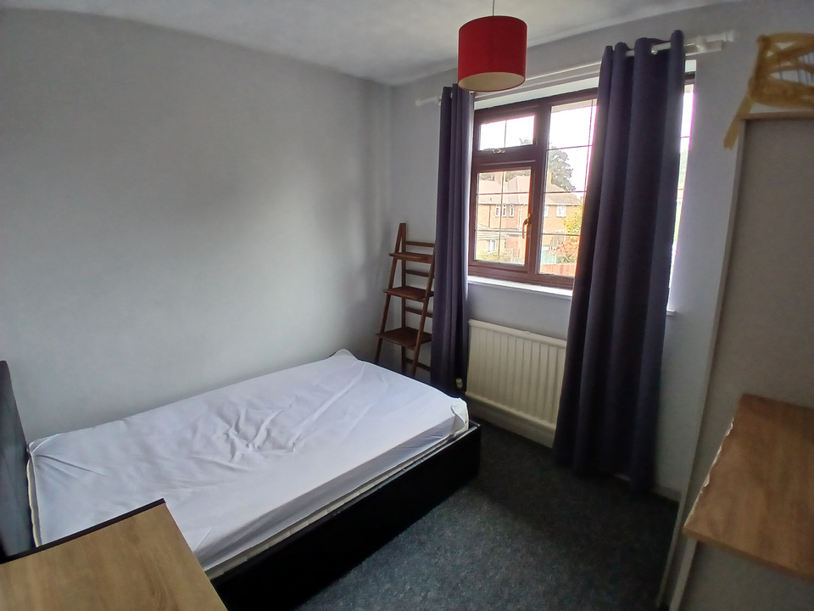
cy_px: 306
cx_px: 407
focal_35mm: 17
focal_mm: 1.4
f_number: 2.2
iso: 100
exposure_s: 1/33
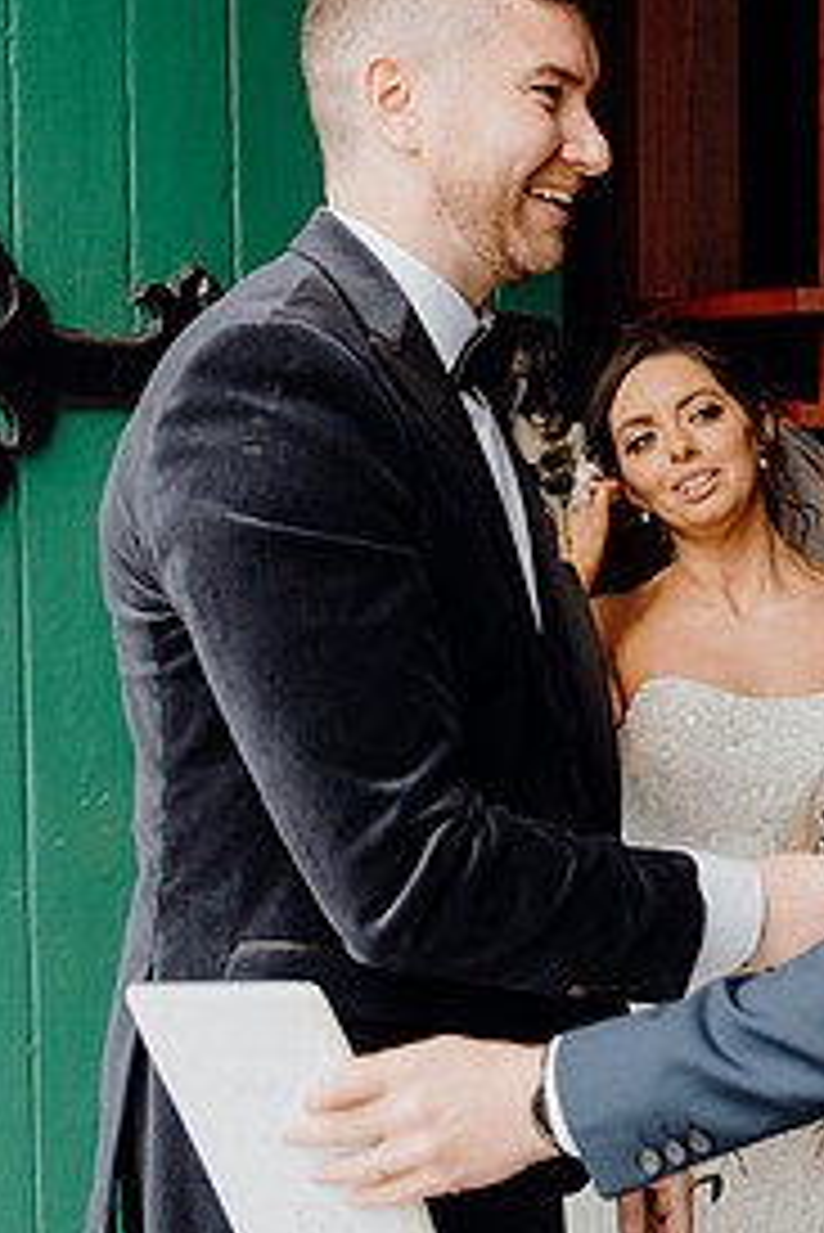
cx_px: 838
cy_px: 569
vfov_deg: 28.1
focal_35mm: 72
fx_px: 2469
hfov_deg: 18.4
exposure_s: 1/250
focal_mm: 34
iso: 250
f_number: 3.5
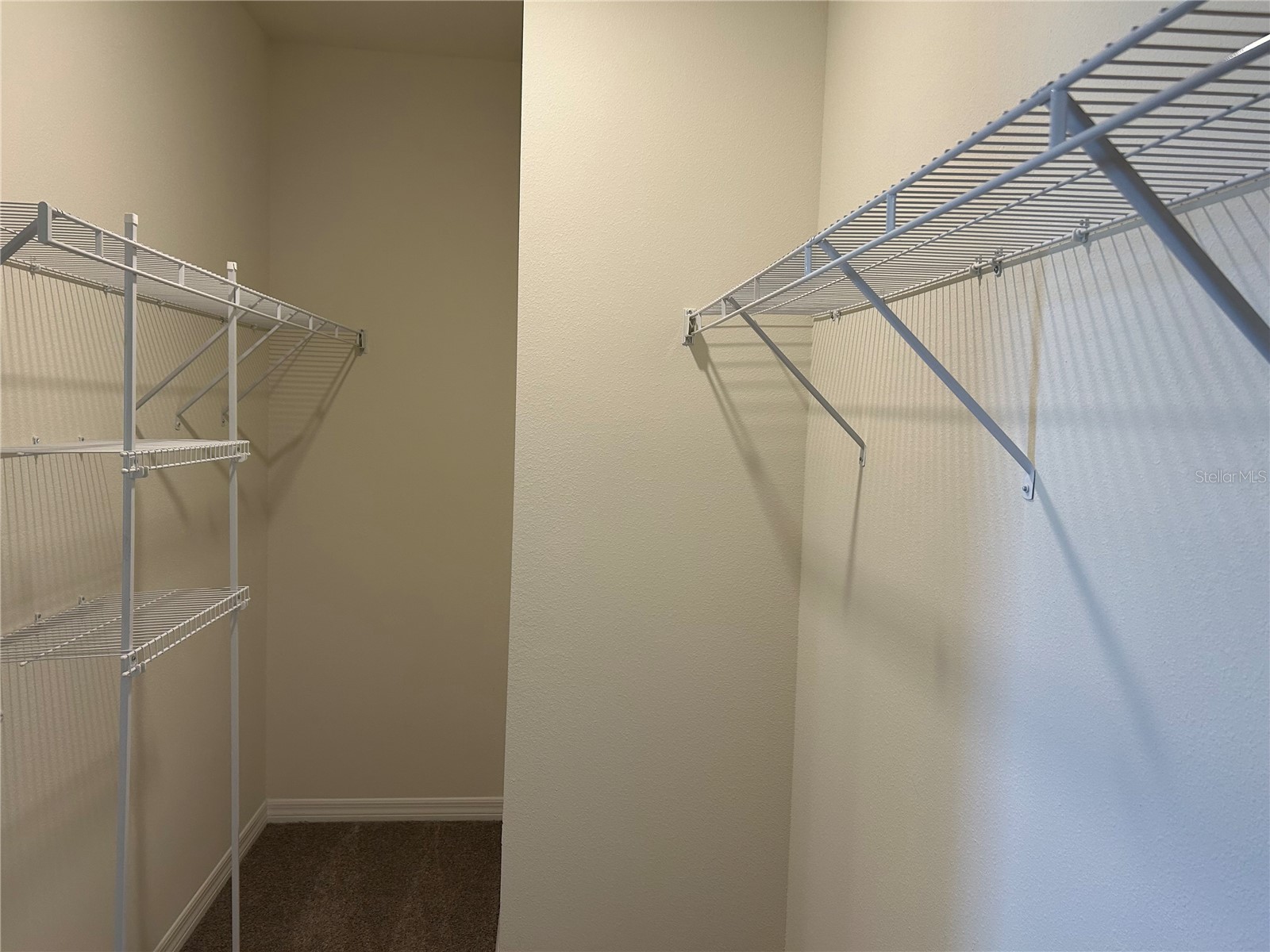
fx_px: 954
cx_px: 635
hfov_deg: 67.3
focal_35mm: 26
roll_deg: -2.1
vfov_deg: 53.1
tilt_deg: -4.0
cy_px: 476
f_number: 1.5
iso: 100
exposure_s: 1/120
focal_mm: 5.7
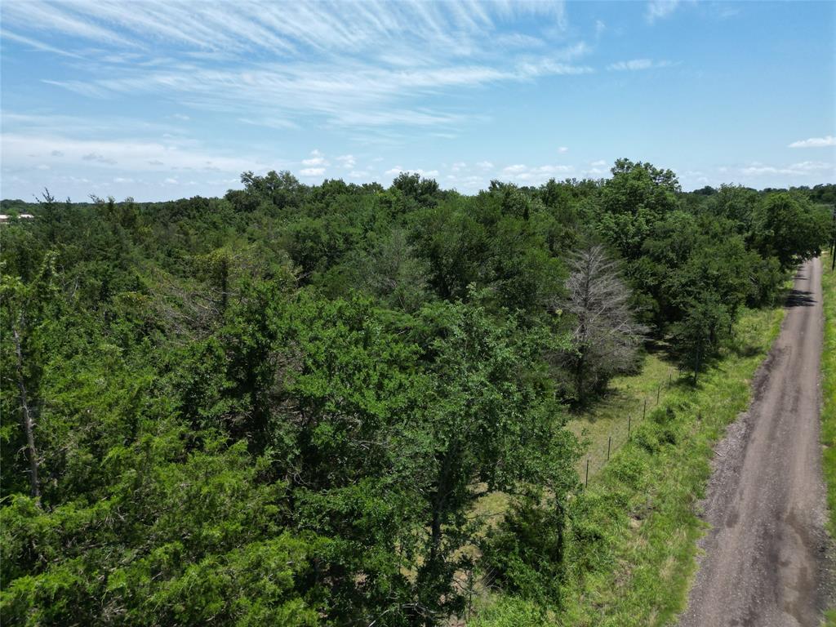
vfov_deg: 56.8
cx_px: 418
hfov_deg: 71.6
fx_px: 580
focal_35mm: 24
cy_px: 314
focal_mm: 6.72
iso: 110
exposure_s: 1/2500
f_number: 1.7
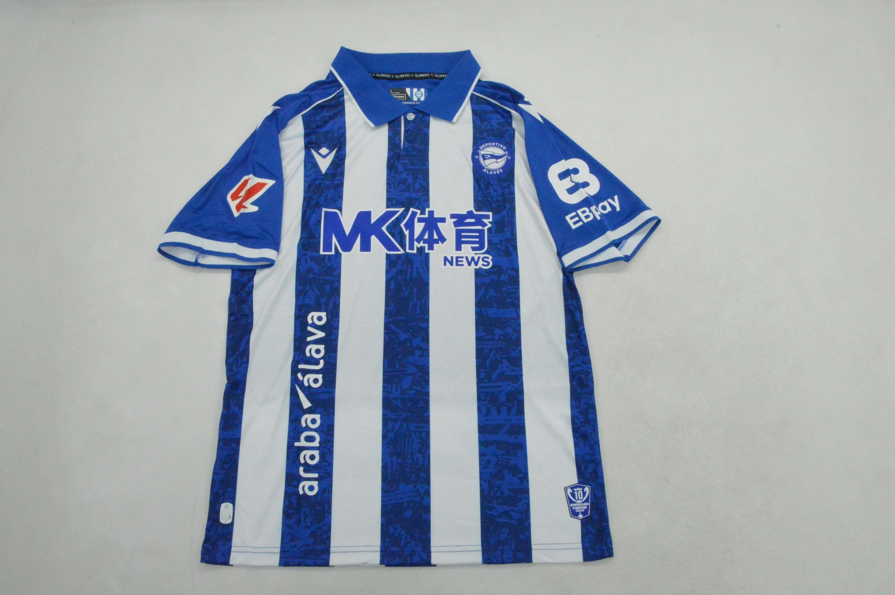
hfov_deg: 59.5
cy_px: 298
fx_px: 782
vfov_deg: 41.6
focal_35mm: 32
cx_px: 448
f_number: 25
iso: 6400
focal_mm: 21
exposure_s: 1/200
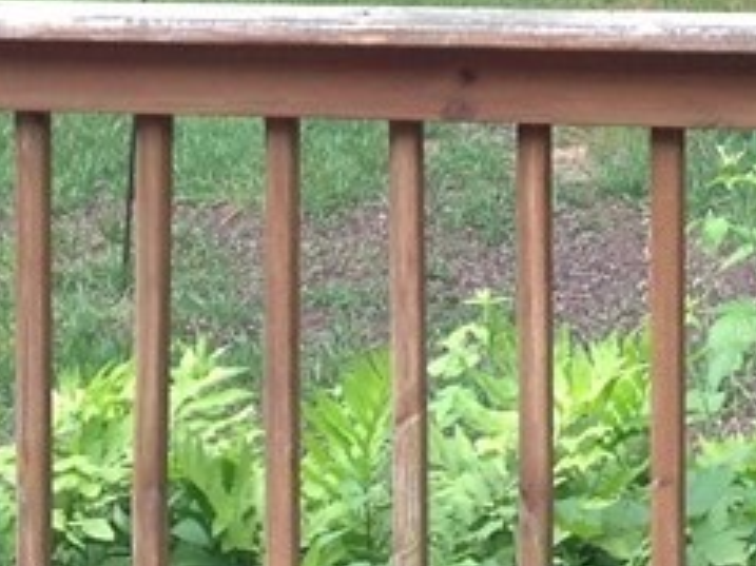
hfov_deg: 13.2
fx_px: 3274
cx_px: 389
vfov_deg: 9.5
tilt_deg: -5.5
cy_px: -334
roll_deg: +0.9
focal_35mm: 150
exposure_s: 1/125
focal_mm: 4.28
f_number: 2.4
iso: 50
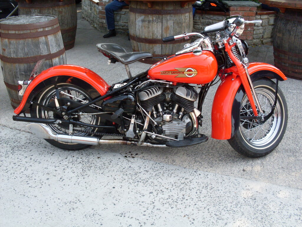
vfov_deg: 37.7
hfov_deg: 49.0
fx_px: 332
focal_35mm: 38
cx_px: 151
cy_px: 114
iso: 80
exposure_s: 1/350
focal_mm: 6.3
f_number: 2.8
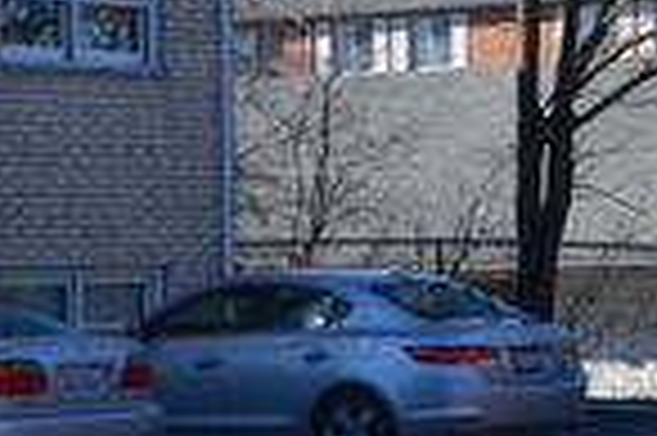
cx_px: 850
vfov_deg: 6.9
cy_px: -85
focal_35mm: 197
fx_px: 3591
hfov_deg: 10.2
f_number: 8
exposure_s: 1/250
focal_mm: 30
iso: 125
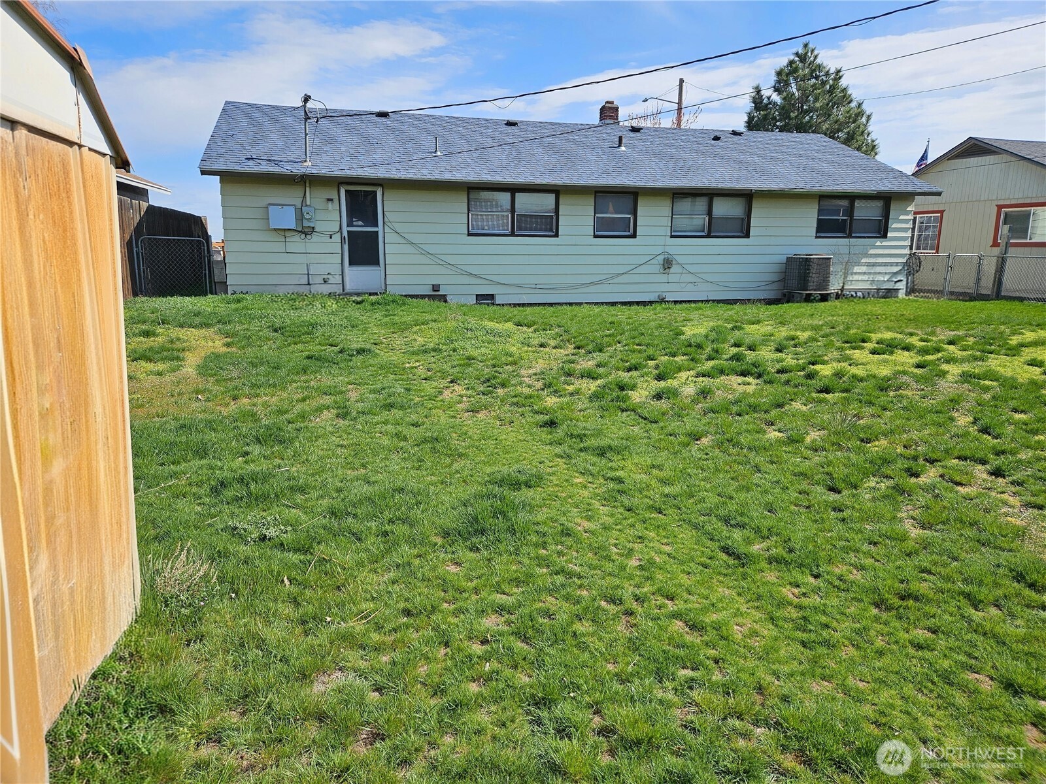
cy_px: 392
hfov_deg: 73.9
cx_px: 523
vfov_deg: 58.9
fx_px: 695
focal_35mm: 23
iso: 25
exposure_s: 1/2222
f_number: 1.8
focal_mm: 5.4
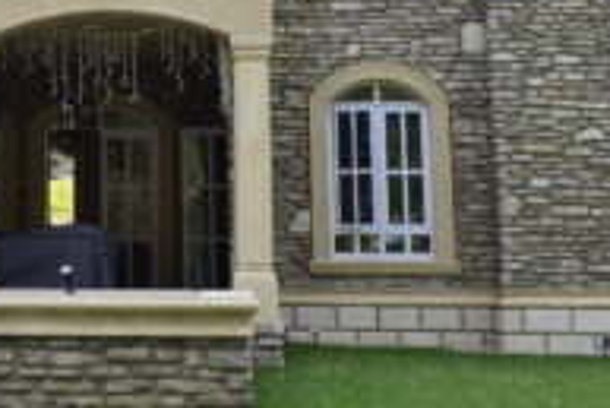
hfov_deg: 23.4
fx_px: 1424
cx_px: 44
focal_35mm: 84
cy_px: -22
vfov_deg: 15.9
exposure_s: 1/100
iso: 100
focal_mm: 18
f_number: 8
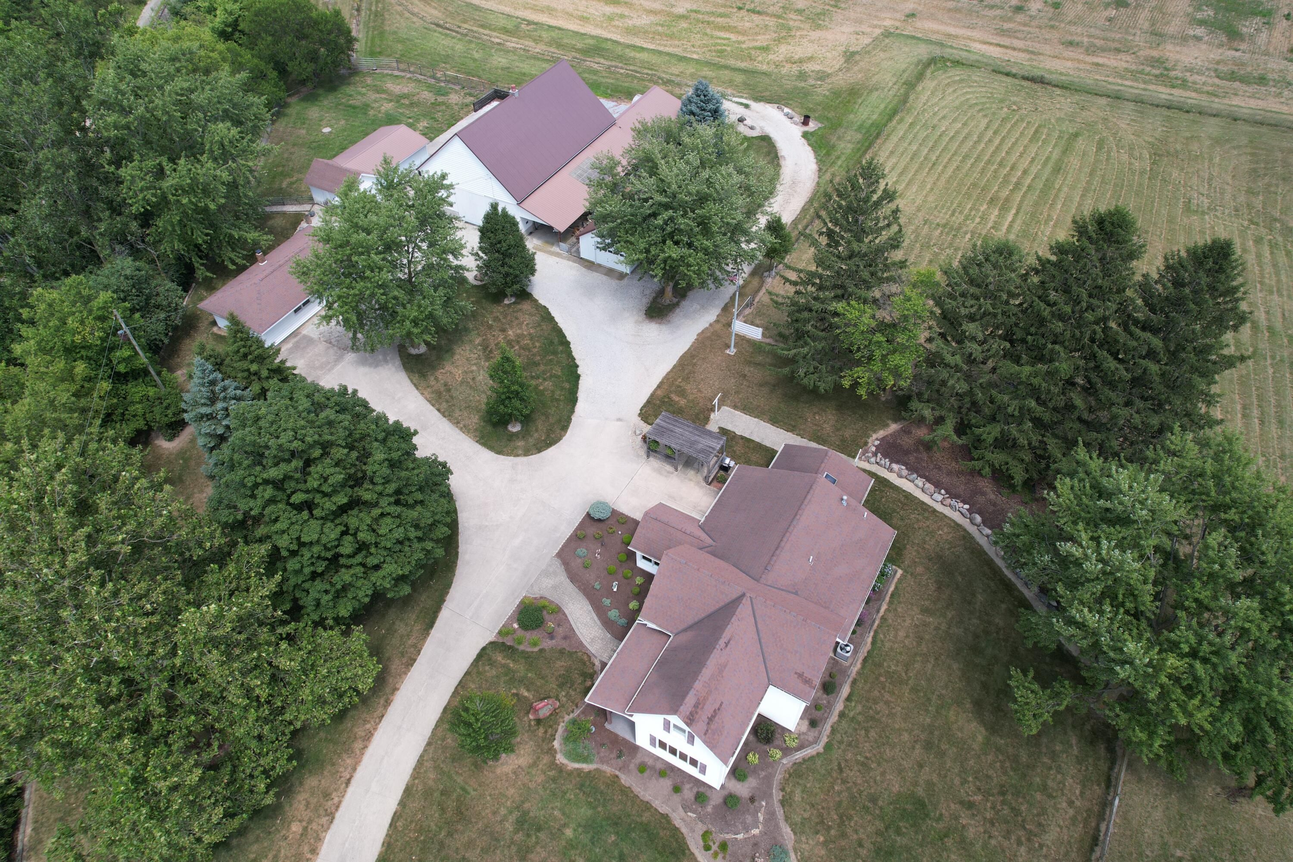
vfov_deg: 57.2
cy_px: 431
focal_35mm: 22
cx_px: 646
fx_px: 790
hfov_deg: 78.6
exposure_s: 1/800
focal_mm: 8.38
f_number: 2.8
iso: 110
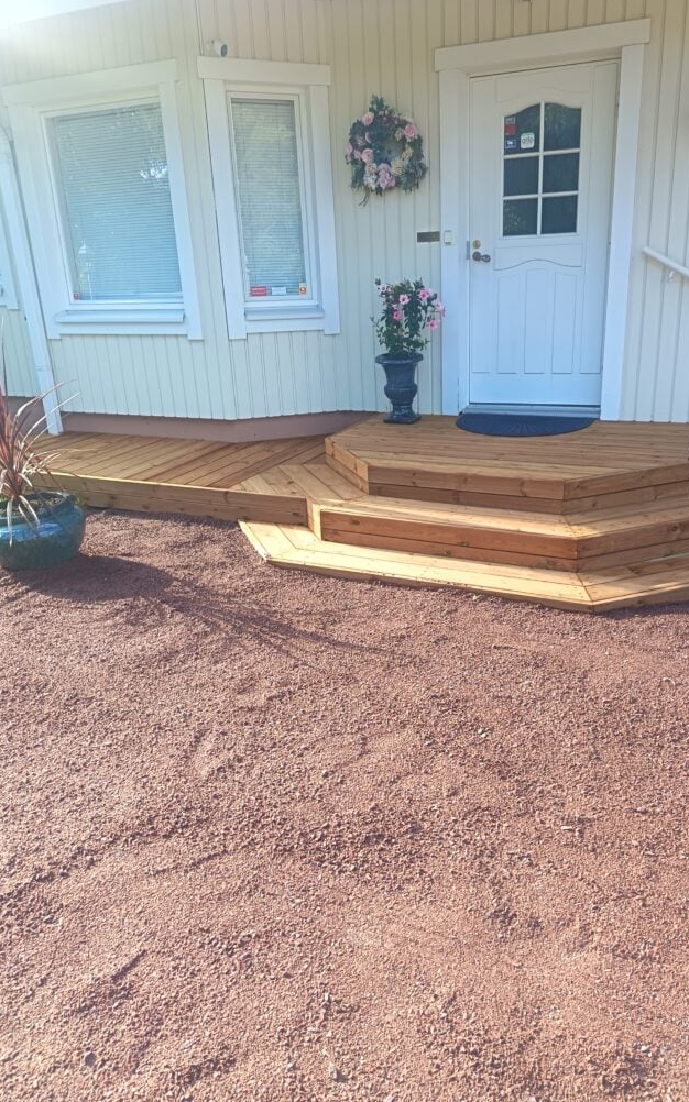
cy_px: 548
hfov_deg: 47.4
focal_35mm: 26
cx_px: 395
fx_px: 781
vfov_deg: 70.4
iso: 100
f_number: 1.75
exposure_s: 1/111
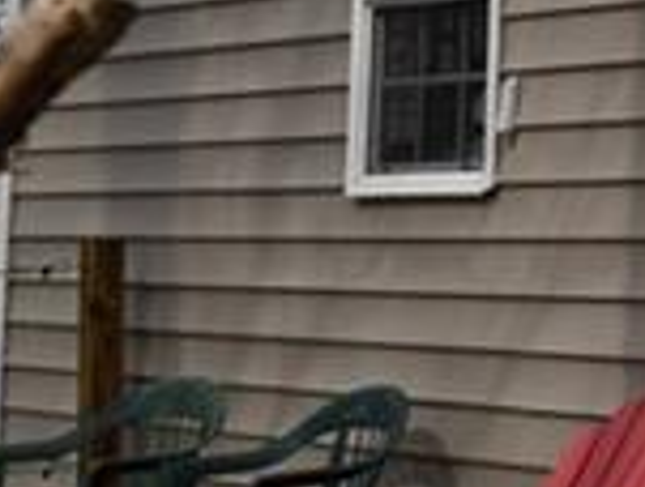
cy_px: -51
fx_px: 3642
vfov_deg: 7.6
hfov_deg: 8.6
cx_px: 1854
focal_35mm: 195
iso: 200
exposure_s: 1/500
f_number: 8
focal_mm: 20
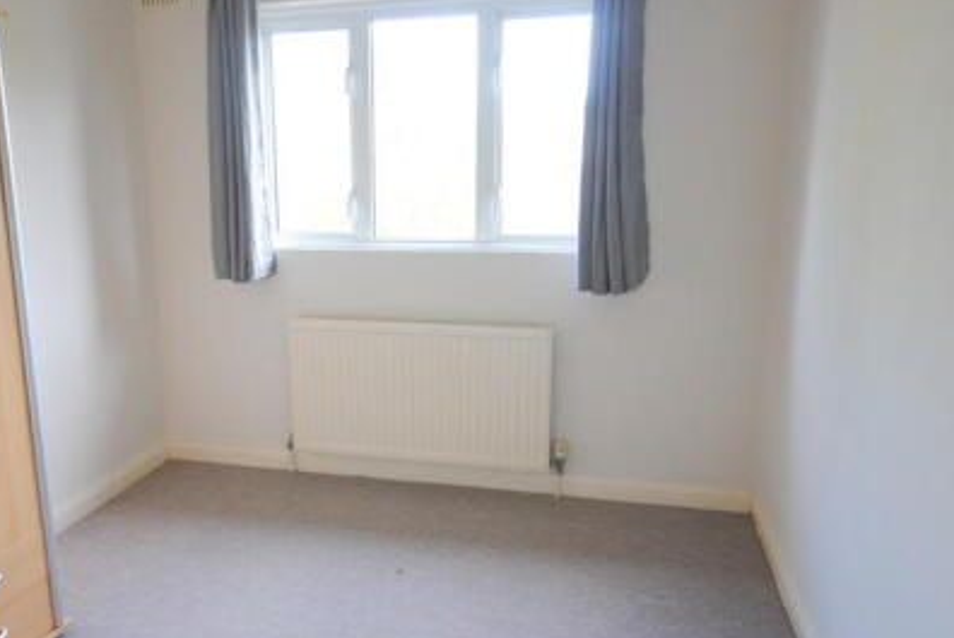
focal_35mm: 28
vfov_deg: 45.9
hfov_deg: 64.4
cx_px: 411
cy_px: 324
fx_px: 754
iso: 320
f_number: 4.2
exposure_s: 1/30
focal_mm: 11.5
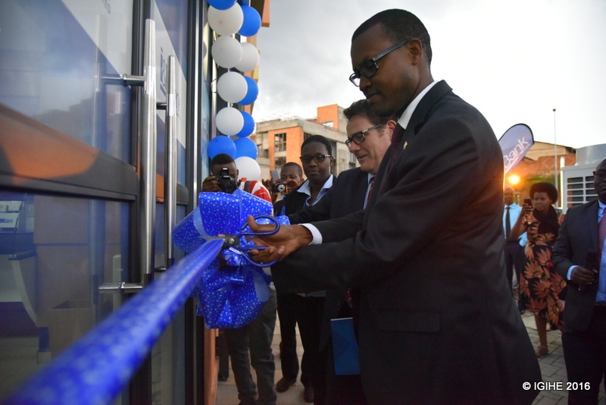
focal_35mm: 24
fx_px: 404
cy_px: 202
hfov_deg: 73.7
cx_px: 303
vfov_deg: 53.2
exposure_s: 1/100
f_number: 4
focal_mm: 24
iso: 10000
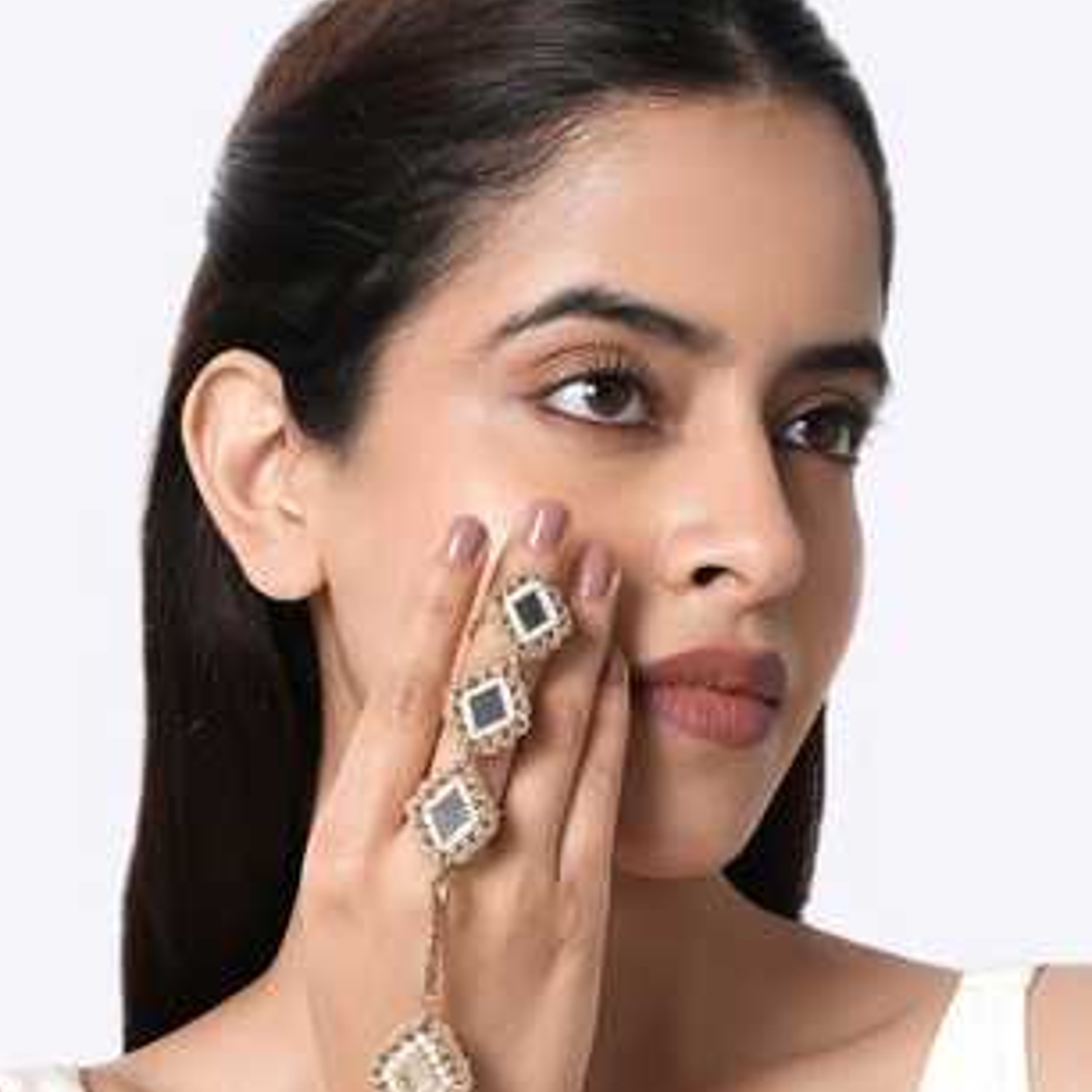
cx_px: 560
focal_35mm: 51
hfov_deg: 33.4
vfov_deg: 32.9
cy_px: 790
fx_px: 1820
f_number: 9.5
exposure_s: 1/125
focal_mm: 35
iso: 100
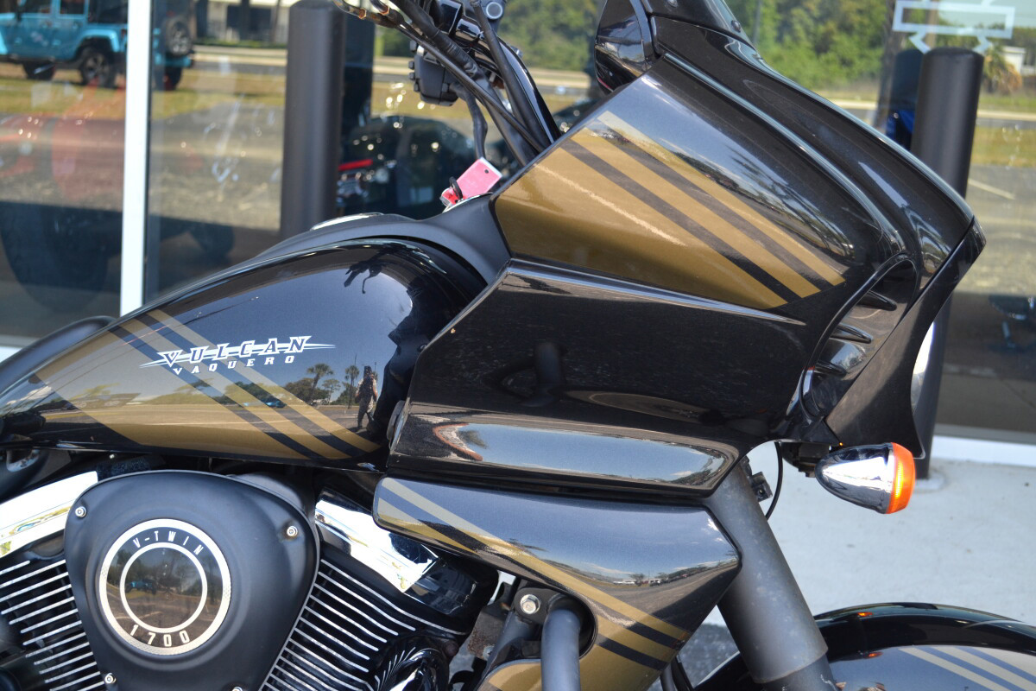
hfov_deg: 38.9
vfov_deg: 26.5
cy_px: 346
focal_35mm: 51
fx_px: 1468
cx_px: 518
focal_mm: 34
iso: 360
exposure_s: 1/125
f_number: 5.6
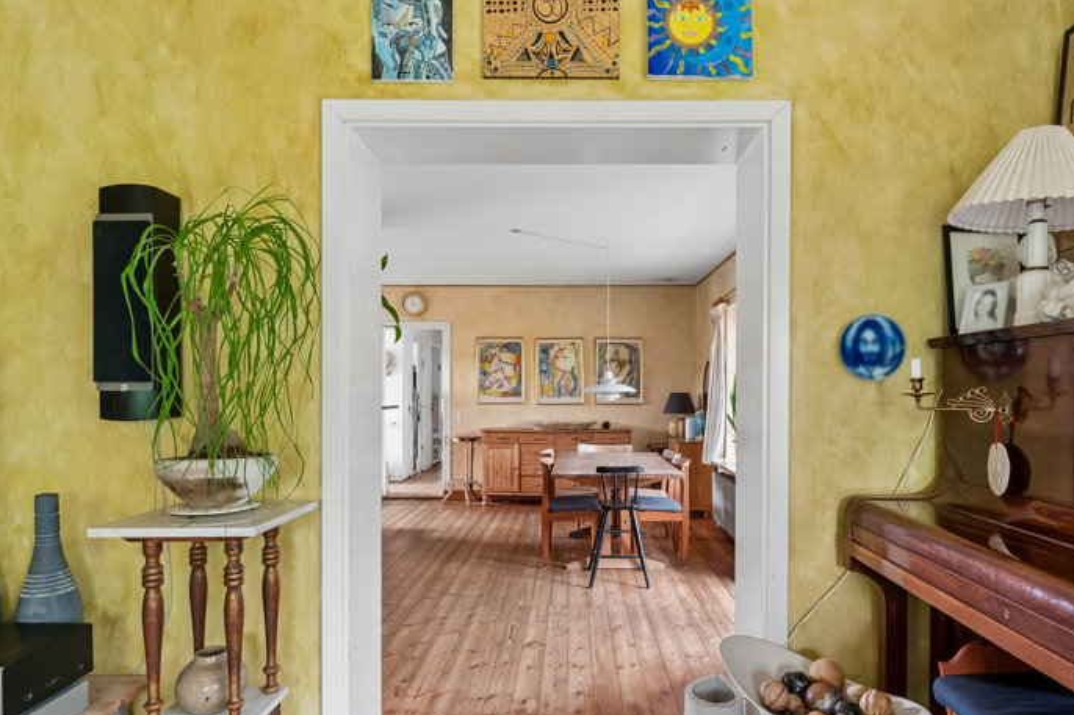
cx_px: 571
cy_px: 390
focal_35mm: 21
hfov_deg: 81.1
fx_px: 626
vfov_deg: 59.4
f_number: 10
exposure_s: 2
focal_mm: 12
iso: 400
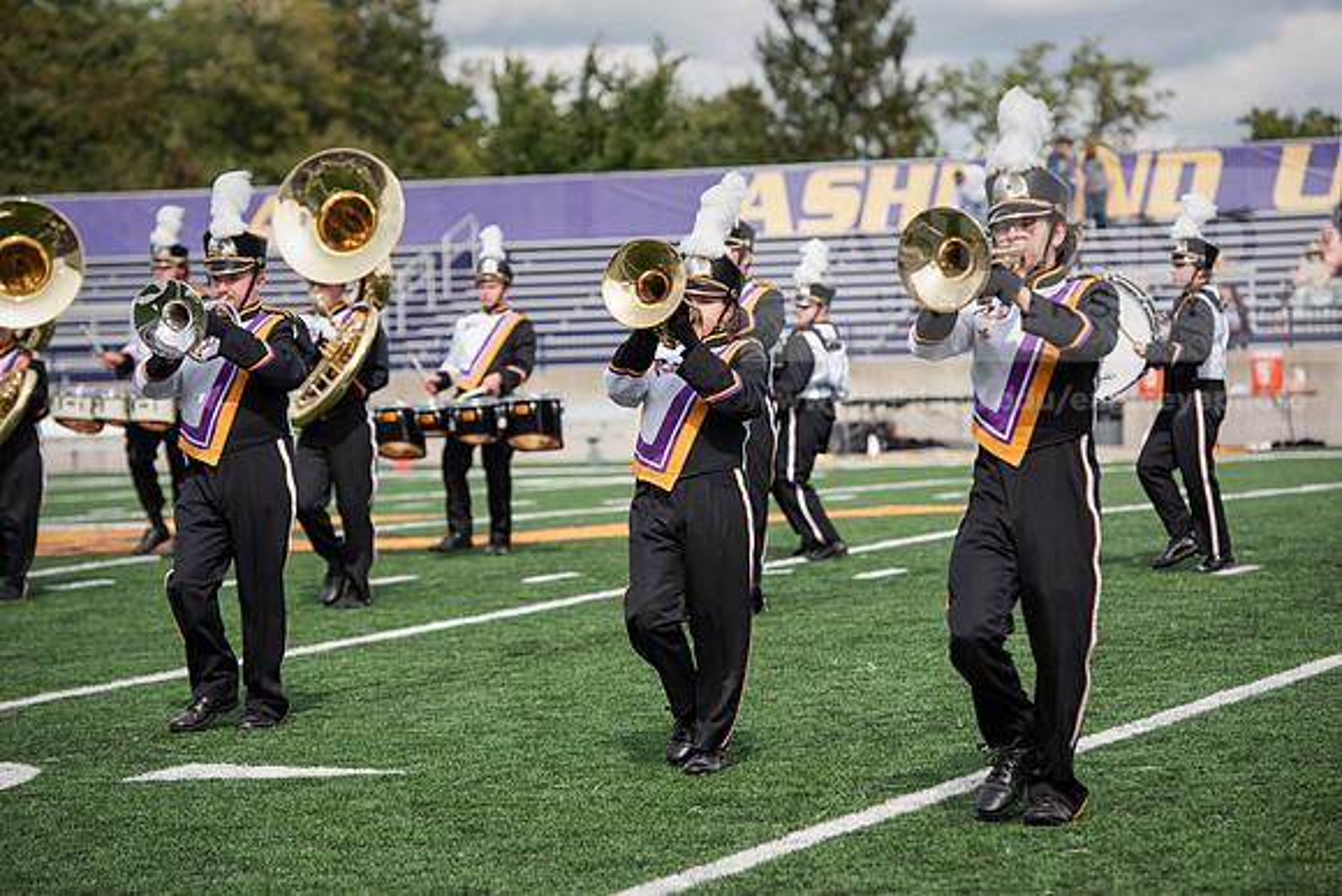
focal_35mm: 135
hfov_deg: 15.2
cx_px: 671
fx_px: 5033
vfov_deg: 10.2
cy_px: 448
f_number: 4.5
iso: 160
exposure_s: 1/1250
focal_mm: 135
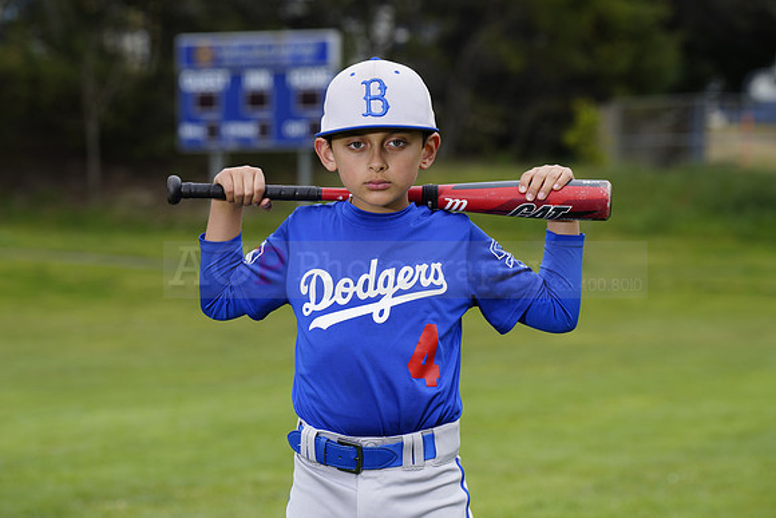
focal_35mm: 154
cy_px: 259
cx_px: 388
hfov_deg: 13.3
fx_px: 3320
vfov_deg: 8.9
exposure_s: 1/250
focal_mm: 154
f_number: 6.3
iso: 100
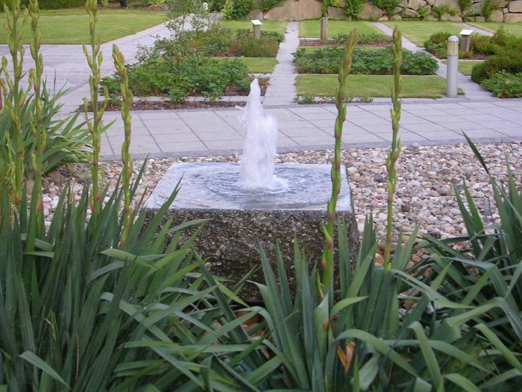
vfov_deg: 24.4
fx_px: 905
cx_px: 261
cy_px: 196
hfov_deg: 32.2
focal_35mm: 60
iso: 50
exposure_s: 1/55.8
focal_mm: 9.1
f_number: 3.4
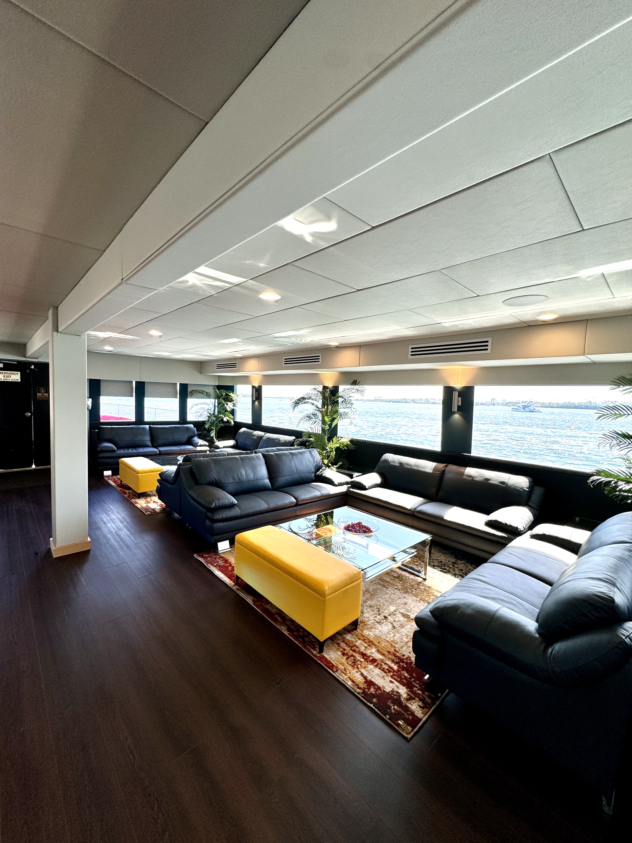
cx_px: 316
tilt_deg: -4.4
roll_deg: -1.2
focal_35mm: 14
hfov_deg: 85.7
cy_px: 422
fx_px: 341
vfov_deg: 102.1
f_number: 2.2
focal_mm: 2.22
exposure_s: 1/120
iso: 64
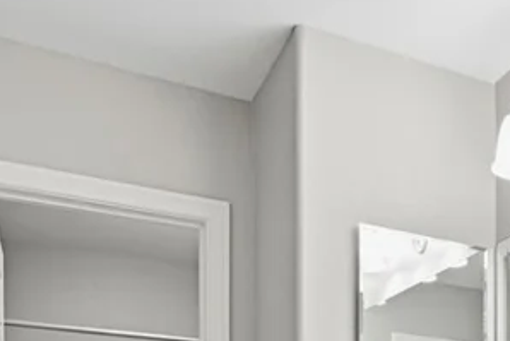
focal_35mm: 57
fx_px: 804
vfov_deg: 20.6
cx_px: 541
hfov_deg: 31.7
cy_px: 505
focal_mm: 16.5
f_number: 9
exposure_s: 1/800
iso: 800
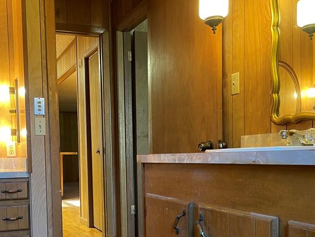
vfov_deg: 31.6
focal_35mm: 45
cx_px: 103
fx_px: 409
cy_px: 177
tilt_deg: -3.9
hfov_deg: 41.5
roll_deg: +1.8
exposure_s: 1/60
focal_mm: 5.1
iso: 250
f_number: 1.6
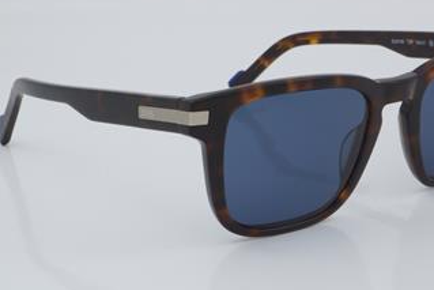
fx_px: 1134
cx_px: 261
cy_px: 140
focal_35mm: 94
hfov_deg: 21.6
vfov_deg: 14.6
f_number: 32
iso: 100
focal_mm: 50
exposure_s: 1/4
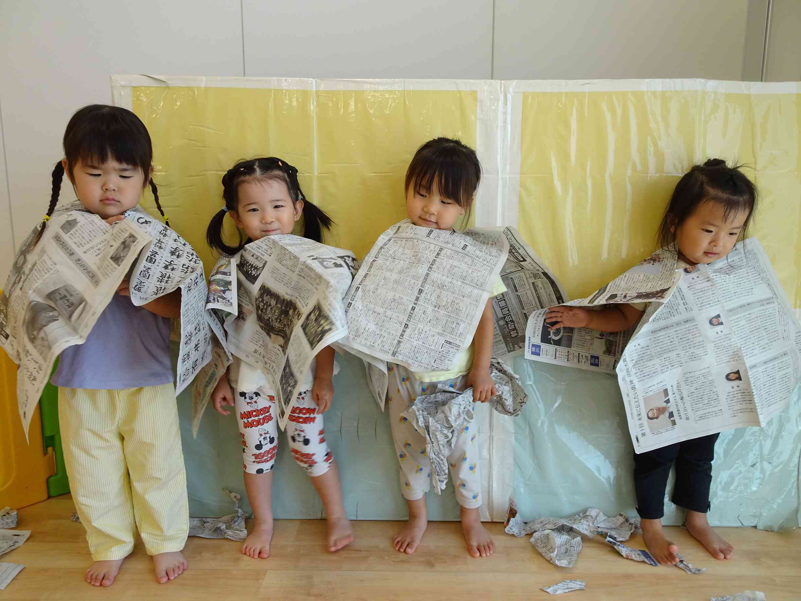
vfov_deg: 56.8
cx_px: 400
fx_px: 555
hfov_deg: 71.6
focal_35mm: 24
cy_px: 300
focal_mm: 4.1
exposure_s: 1/60
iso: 80
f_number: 3.5
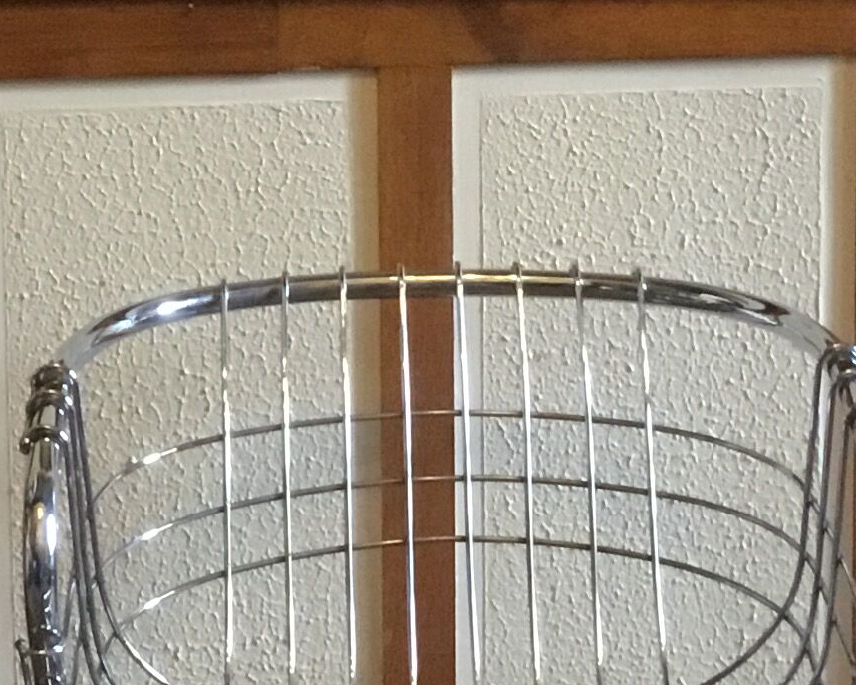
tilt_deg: -7.5
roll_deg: +0.9
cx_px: 283
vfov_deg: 13.4
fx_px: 2913
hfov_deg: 16.7
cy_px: 391
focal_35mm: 115
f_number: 2.4
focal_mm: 3.3
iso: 250
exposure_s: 1/17
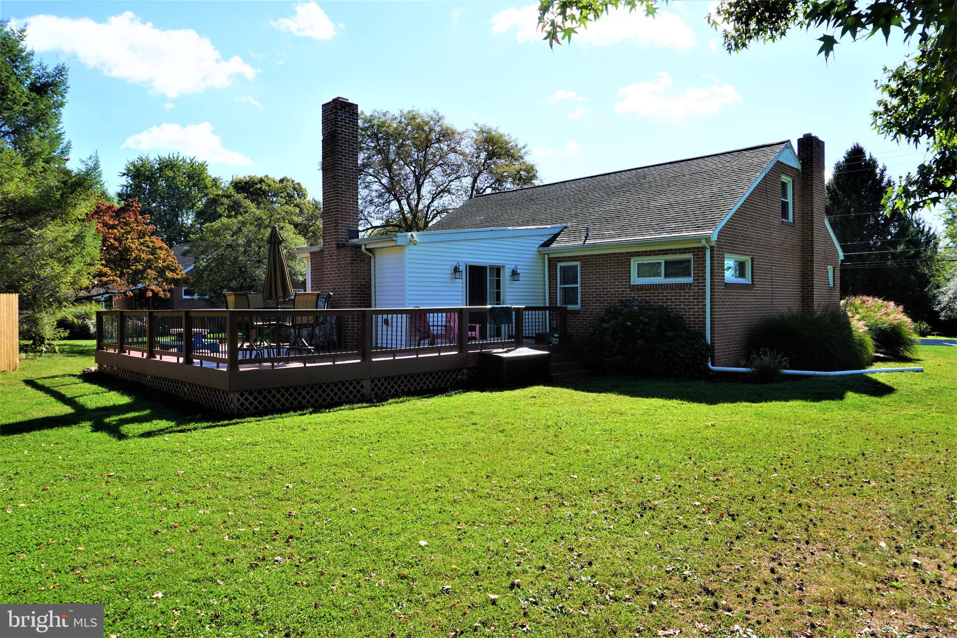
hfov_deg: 73.7
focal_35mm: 24
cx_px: 478
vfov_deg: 53.1
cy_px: 319
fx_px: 638
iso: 100
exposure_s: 1/125
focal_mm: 16
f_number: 11
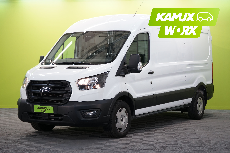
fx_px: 447
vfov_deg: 19.5
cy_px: 76
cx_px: 115
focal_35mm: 70
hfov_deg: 28.8
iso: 500
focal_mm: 70
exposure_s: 1/30
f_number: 5.6
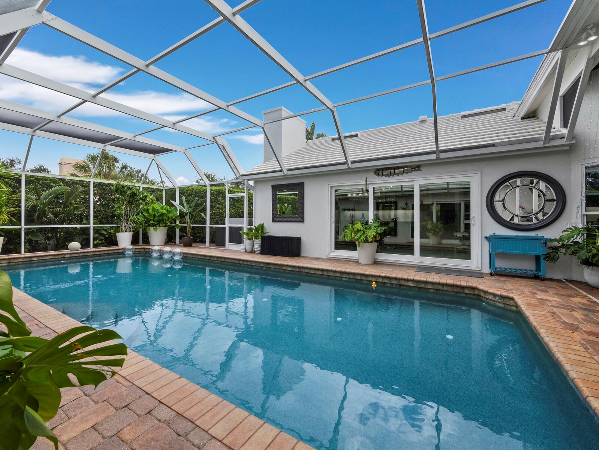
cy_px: 225
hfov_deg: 102.0
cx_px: 300
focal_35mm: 14
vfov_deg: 85.7
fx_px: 242
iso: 400
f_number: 11
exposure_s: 1/160
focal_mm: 7
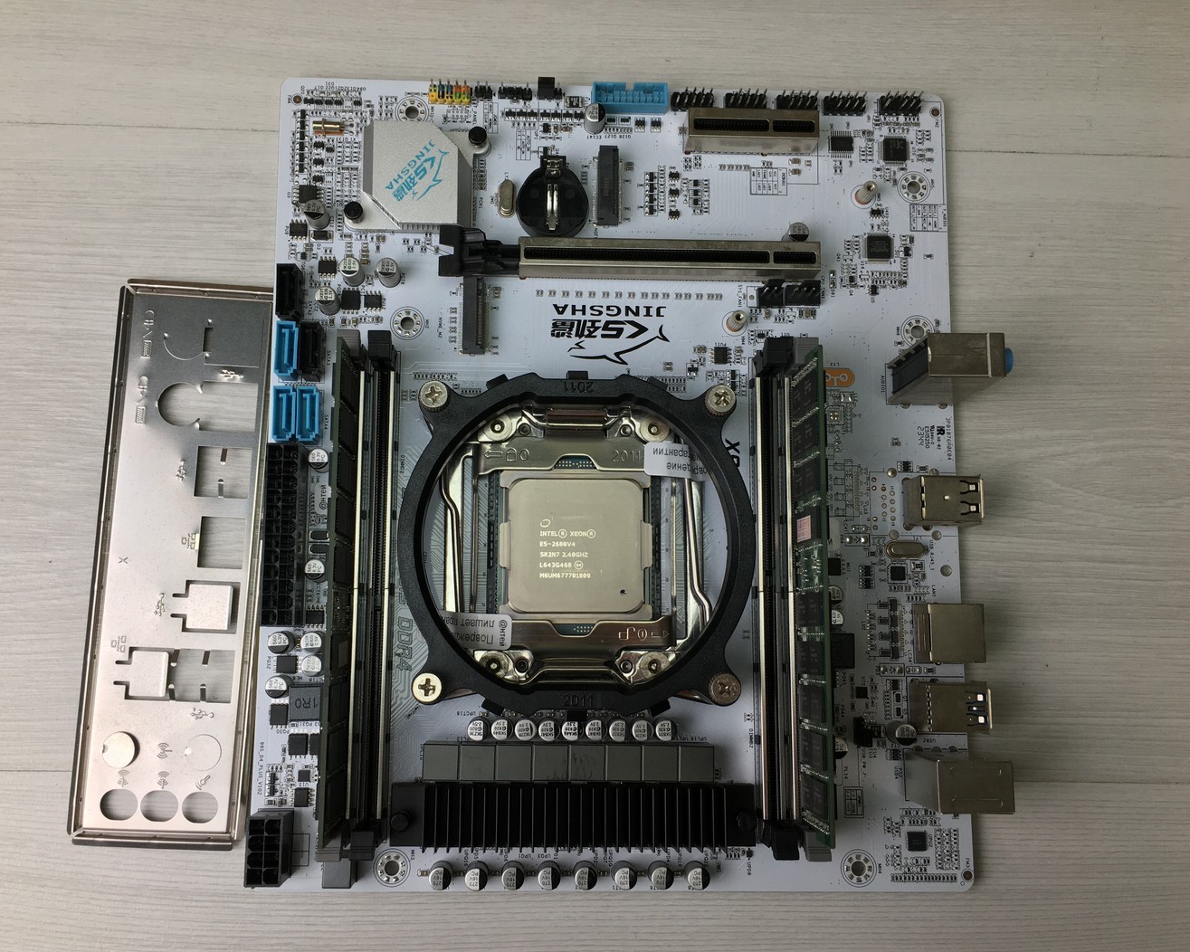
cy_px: 488
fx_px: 1092
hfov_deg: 57.2
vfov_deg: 47.1
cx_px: 566
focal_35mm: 31
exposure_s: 1/100
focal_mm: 4.15
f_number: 2.2
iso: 32
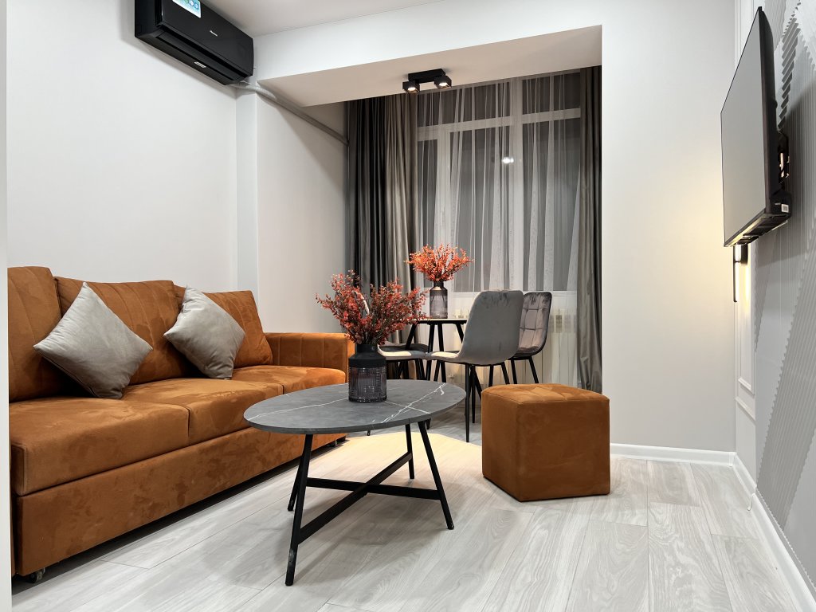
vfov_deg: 53.1
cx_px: 408
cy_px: 306
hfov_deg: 67.3
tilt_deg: -1.0
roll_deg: +0.7
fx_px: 613
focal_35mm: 26
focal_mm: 5.7
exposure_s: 1/100
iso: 80
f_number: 1.5
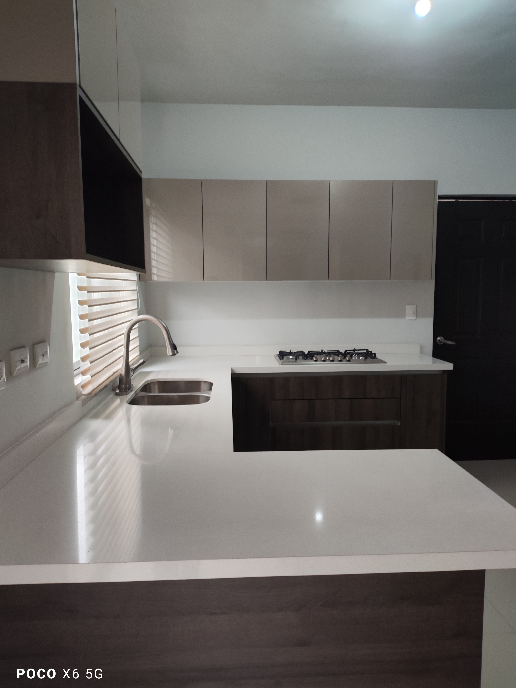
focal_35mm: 26
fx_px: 517
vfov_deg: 67.3
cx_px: 261
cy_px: 343
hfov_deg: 53.1
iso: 160
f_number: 1.79
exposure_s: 1/30
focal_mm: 4.71
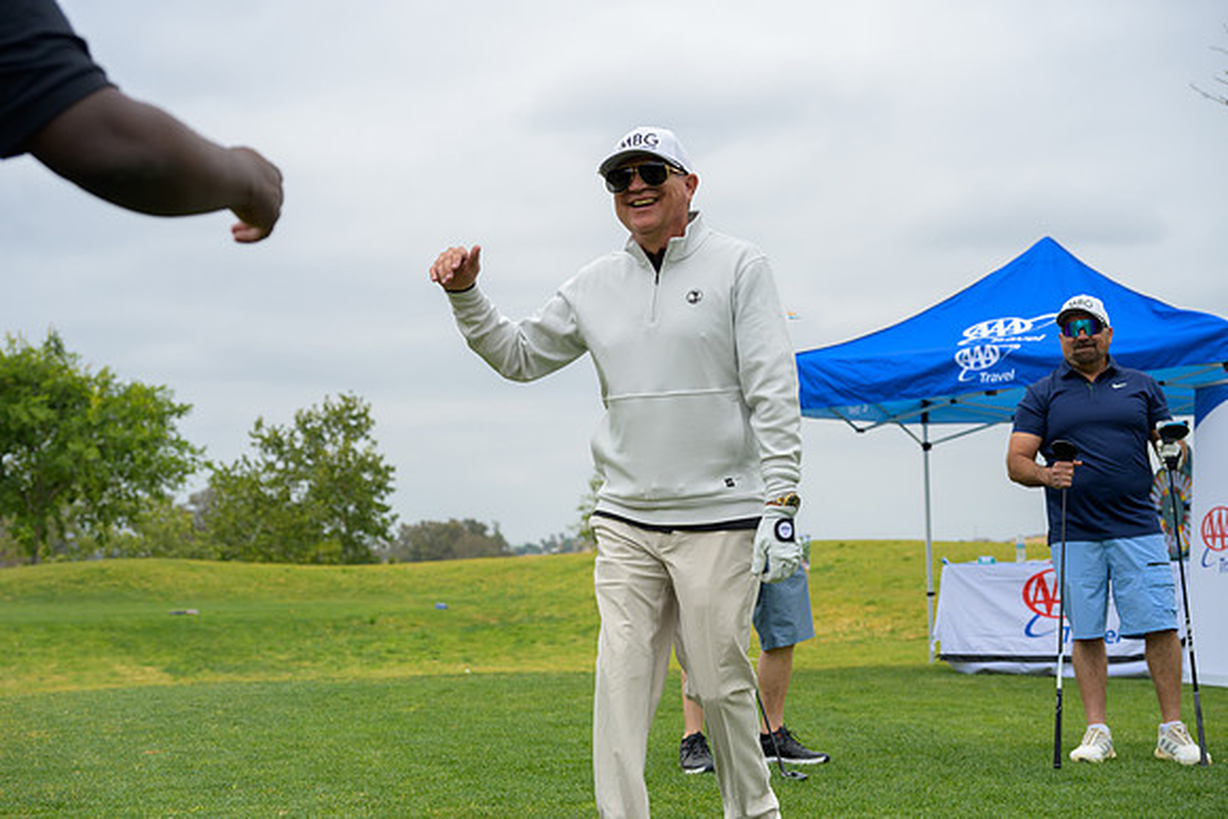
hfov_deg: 35.6
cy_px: 410
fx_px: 1911
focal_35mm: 56
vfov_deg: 24.2
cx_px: 614
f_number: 4
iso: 800
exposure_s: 1/5000
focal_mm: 56
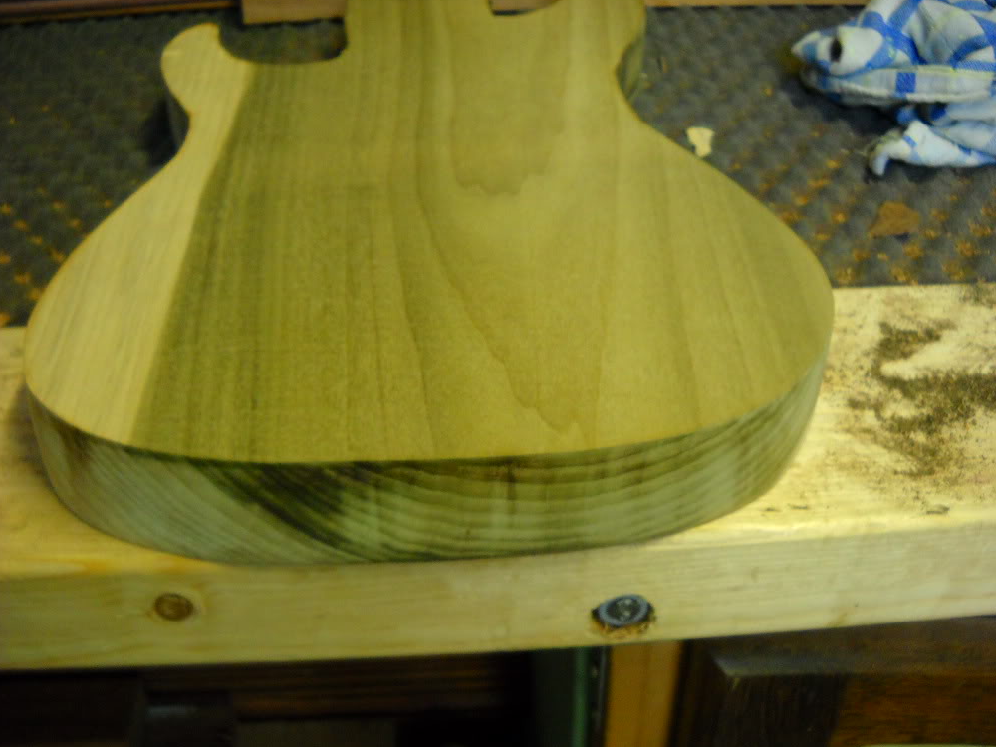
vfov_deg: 34.3
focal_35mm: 42
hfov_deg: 44.8
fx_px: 1208
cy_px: 375
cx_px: 504
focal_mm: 6.72
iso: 400
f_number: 3.1
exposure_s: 1/28
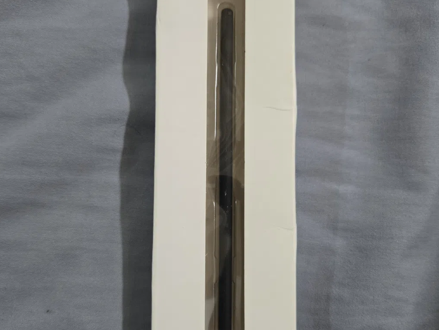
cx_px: 221
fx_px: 393
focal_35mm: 31
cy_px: 186
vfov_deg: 45.4
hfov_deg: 58.3
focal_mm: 5.4
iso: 250
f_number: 1.8
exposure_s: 1/100
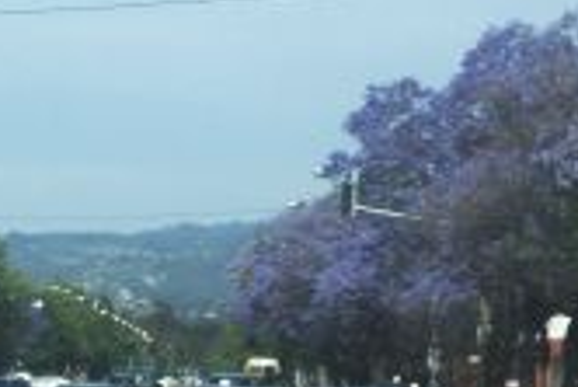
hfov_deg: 7.2
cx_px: 226
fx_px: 4596
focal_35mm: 286
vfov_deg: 4.8
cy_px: 66
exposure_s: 1/125
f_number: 14.8
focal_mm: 23.7
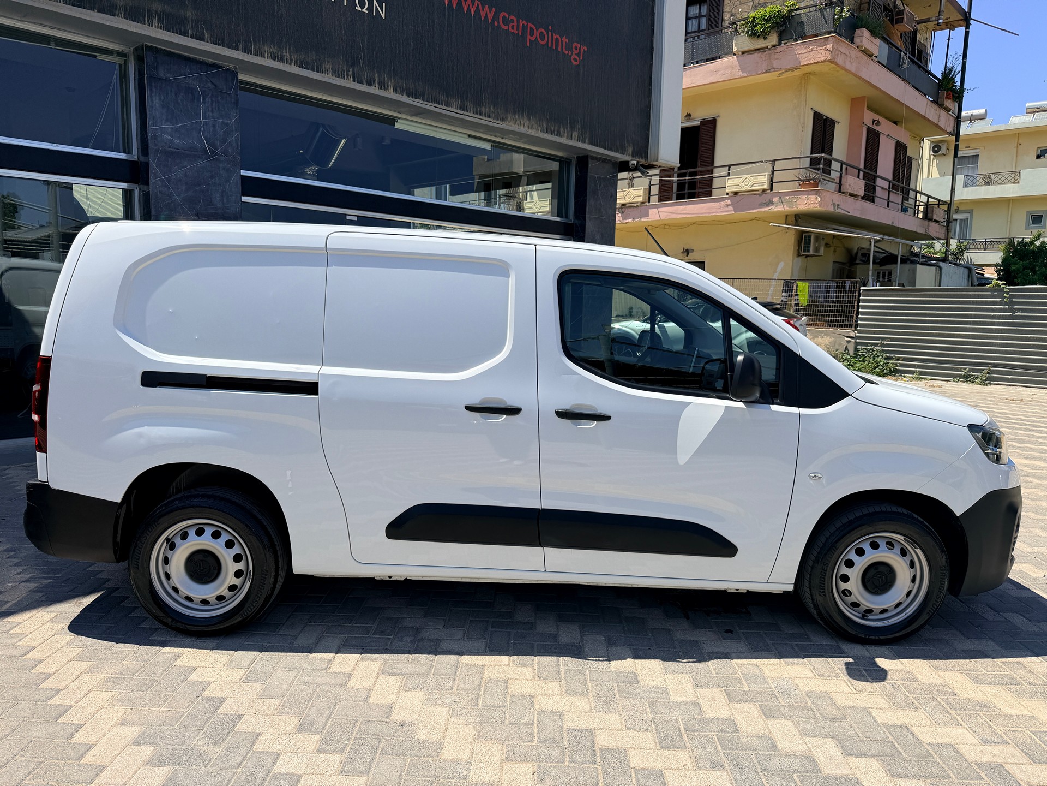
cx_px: 524
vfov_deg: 56.8
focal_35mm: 24
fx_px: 726
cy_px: 393
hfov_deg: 71.6
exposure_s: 1/5714
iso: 80
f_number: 1.78
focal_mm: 6.76
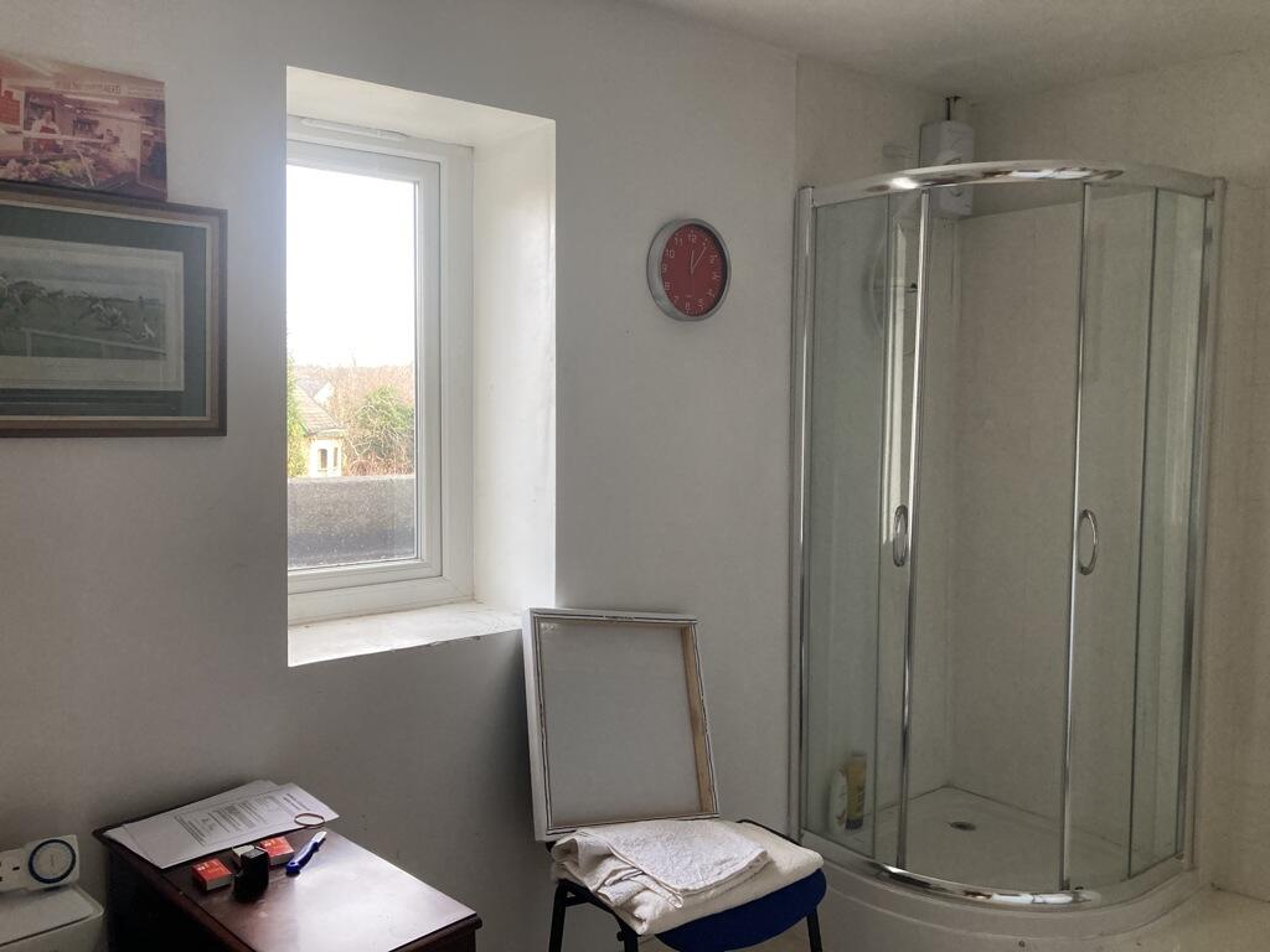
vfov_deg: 49.7
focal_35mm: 28
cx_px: 635
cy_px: 476
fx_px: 1027
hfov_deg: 63.4
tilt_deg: -4.2
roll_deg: -0.7
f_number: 1.8
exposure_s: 1/60
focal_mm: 3.99
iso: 100
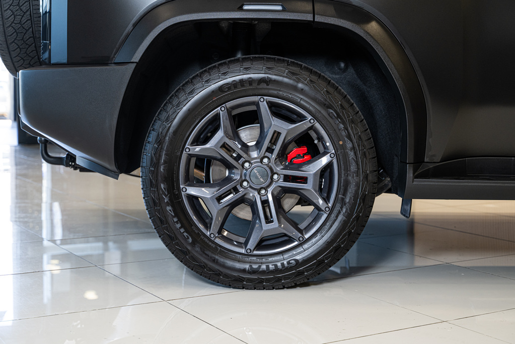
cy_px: 172
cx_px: 258
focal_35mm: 56
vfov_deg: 24.2
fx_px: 801
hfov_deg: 35.6
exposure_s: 1/125
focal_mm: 56
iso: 640
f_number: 4
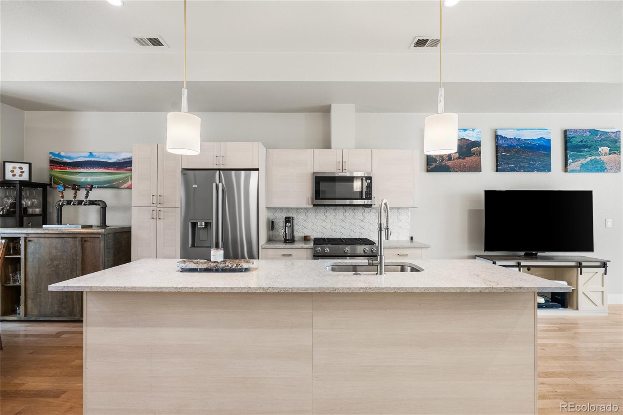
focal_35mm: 16
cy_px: 208
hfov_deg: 96.7
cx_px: 312
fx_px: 277
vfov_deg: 73.8
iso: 200
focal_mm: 16
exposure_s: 1/1.67
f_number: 8
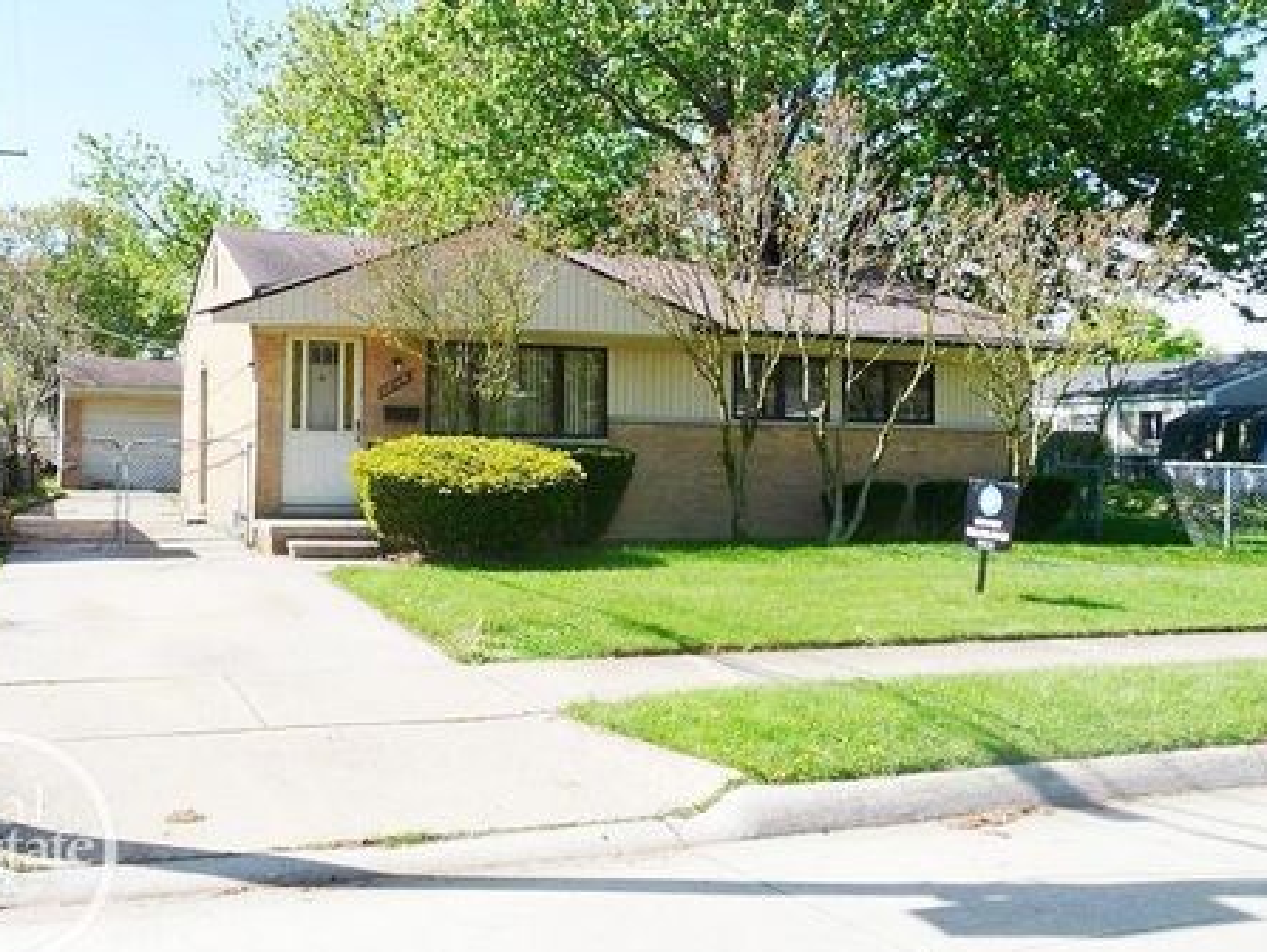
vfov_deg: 37.7
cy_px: 438
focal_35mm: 38
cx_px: 587
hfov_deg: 48.9
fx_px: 1392
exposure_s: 1/800
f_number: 3.3
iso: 100
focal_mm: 4.7
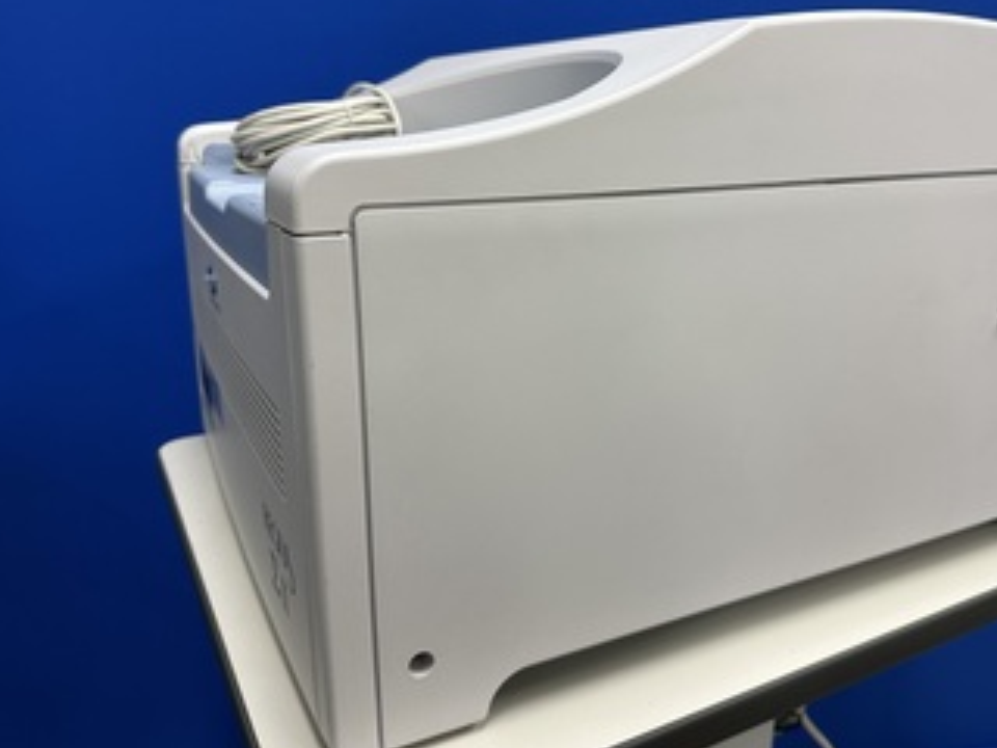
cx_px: 573
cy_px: 318
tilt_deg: -13.3
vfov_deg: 46.6
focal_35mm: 30
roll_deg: -0.1
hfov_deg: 59.7
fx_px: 864
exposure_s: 1/120
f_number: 1.78
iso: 125
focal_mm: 6.86
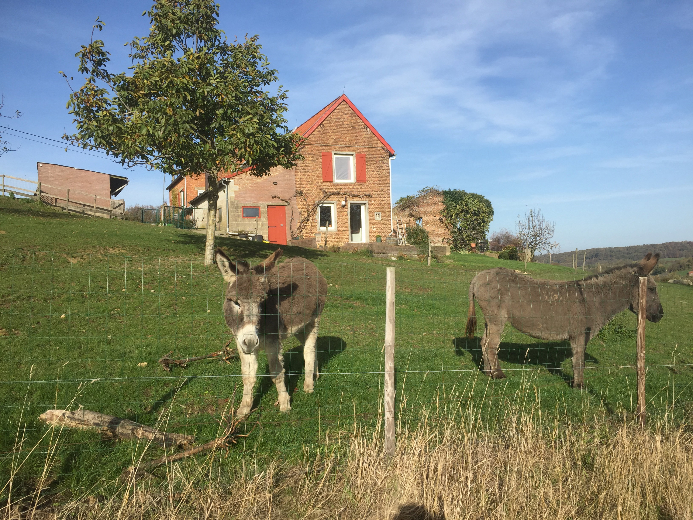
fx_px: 581
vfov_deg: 48.2
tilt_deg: -0.4
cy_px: 260
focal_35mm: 29
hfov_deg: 61.7
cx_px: 346
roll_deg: +2.0
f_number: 2.2
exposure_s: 1/1883
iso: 32
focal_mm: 4.15
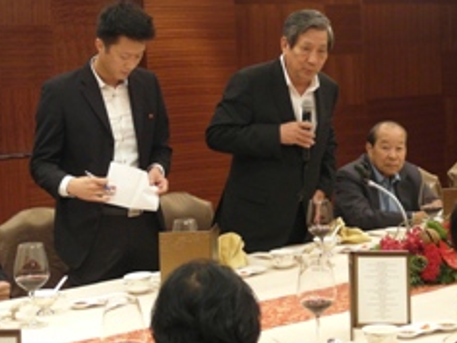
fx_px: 1096
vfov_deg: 17.6
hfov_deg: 23.5
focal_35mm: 83
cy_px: 70
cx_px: 296
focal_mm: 10.6
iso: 400
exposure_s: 1/20
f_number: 2.2
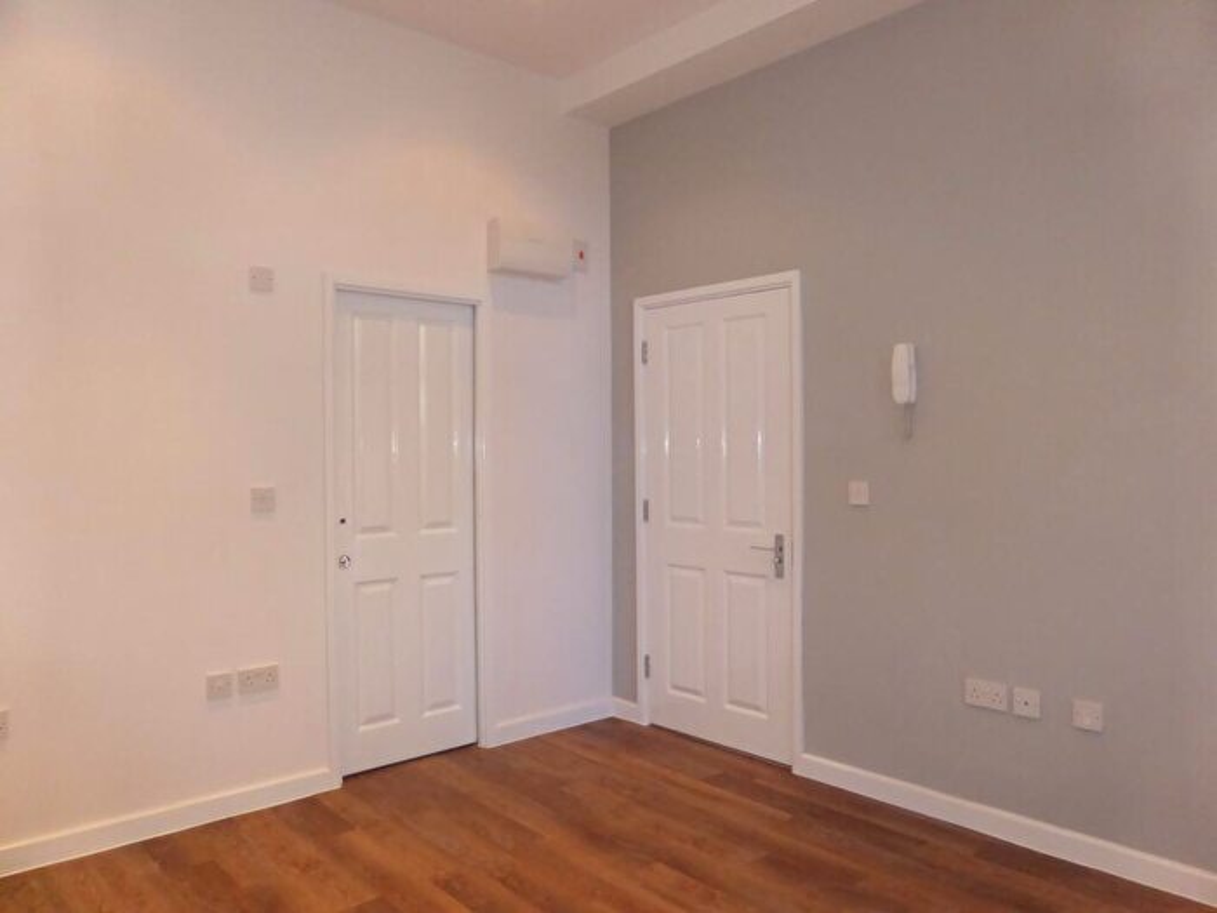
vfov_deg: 54.9
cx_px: 608
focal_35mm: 25
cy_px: 456
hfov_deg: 69.4
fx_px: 879
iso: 500
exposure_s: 1/60
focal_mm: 4.3
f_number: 3.3
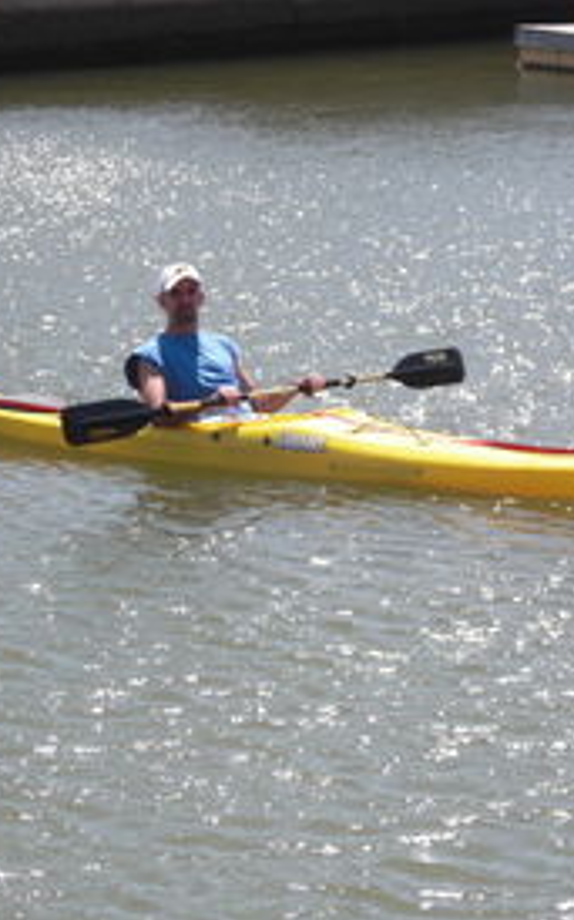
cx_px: 299
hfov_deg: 8.5
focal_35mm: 154
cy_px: 460
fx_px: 3859
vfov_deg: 13.6
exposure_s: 1/250
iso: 50
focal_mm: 18.9
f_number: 5.3
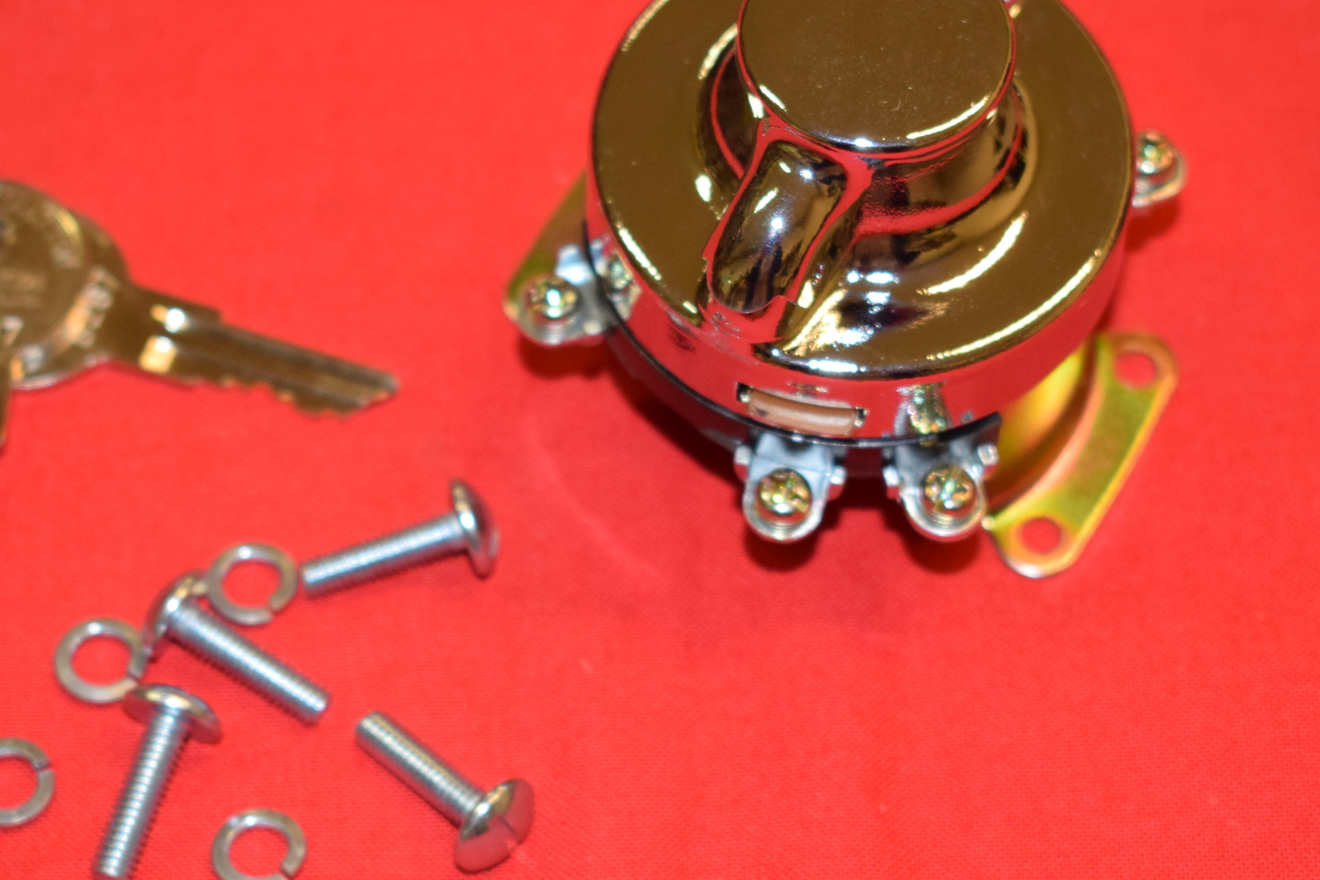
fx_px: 3961
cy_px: 483
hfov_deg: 18.9
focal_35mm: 108
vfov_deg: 12.7
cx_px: 598
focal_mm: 42
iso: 800
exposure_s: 1/100
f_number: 5
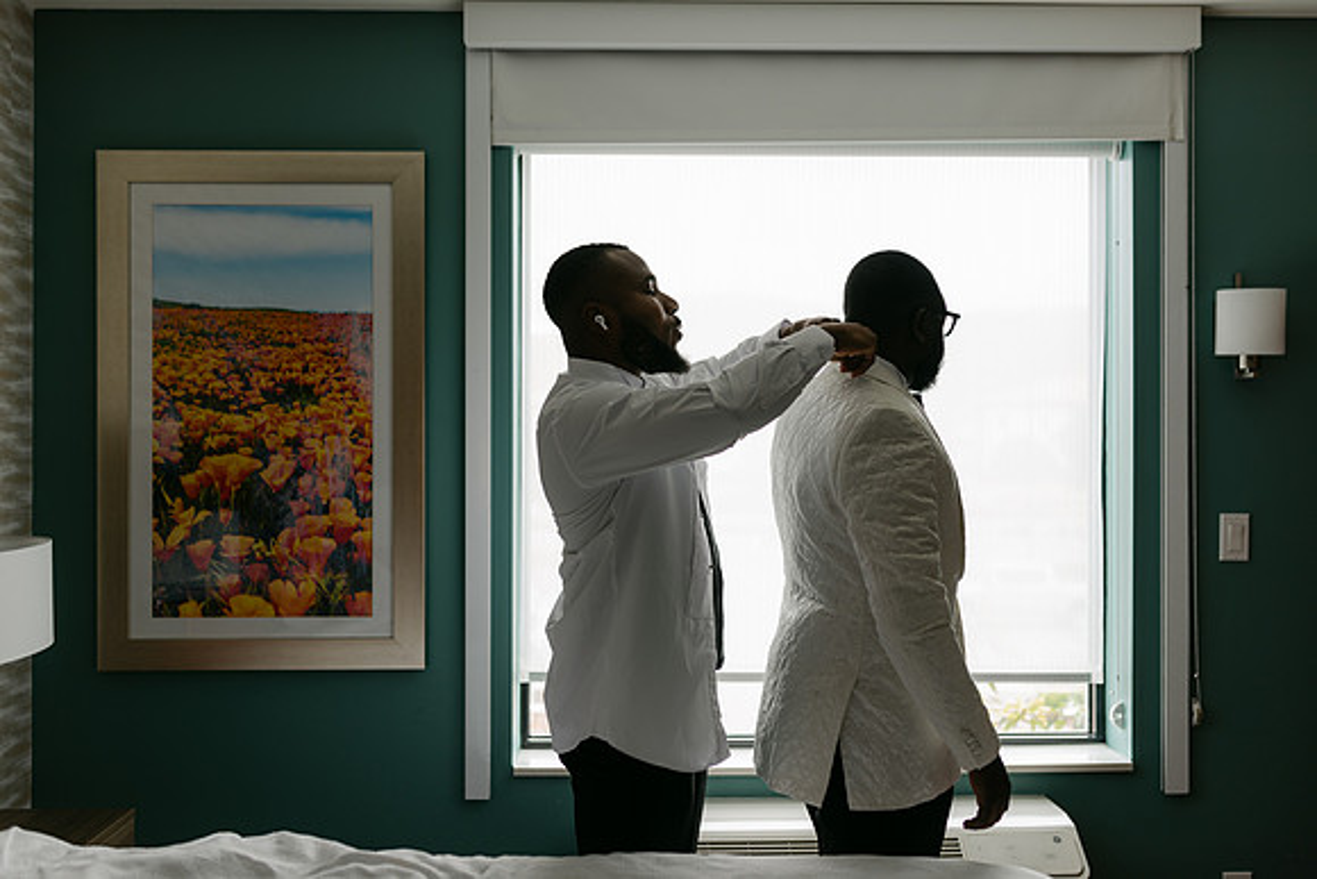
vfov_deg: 37.9
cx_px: 658
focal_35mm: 35
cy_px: 440
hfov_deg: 54.4
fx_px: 1281
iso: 100
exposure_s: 1/160
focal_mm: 35
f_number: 2
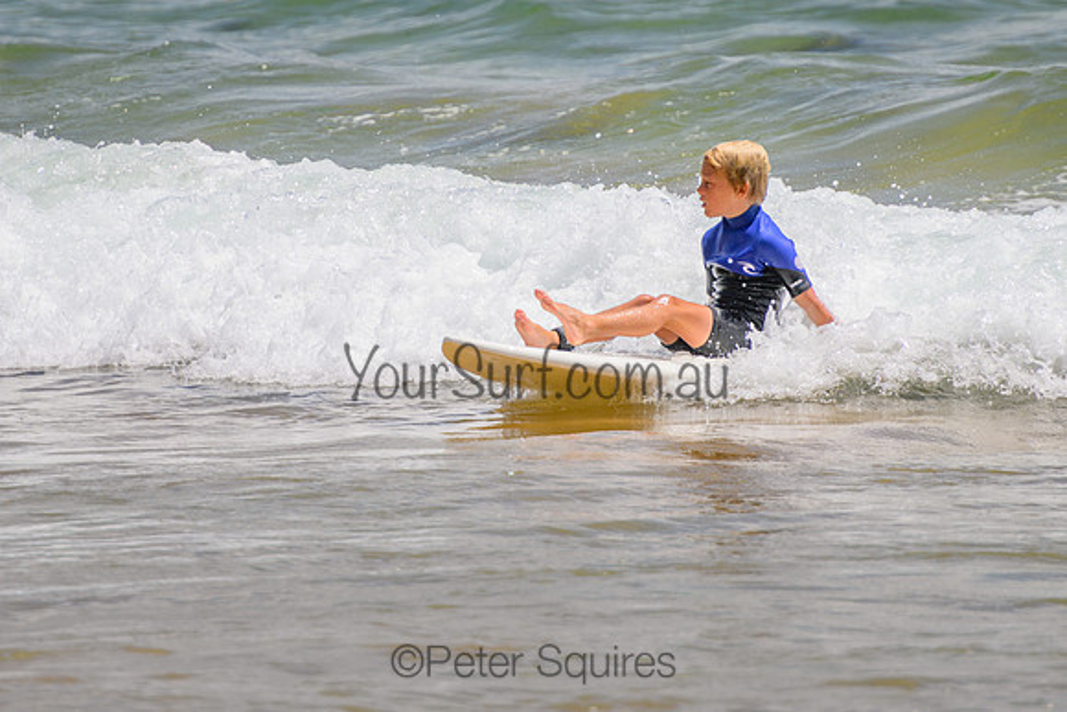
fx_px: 16301
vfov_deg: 2.5
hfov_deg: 3.7
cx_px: 527
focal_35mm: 550
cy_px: 239
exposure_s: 1/2000
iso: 140
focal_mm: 400
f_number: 5.6
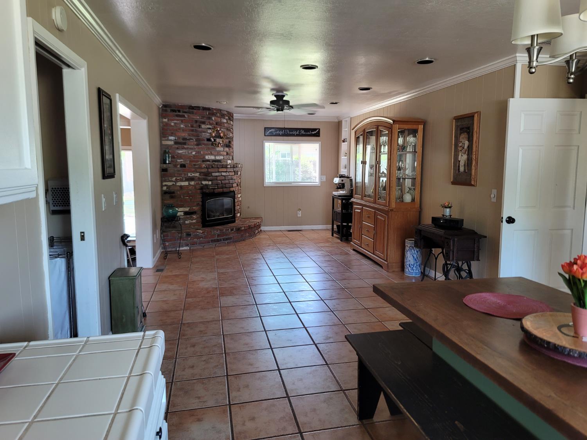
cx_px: 294
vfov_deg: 54.9
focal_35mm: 25
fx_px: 424
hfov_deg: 69.4
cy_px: 220
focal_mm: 7
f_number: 1.8
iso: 200
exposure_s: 1/60
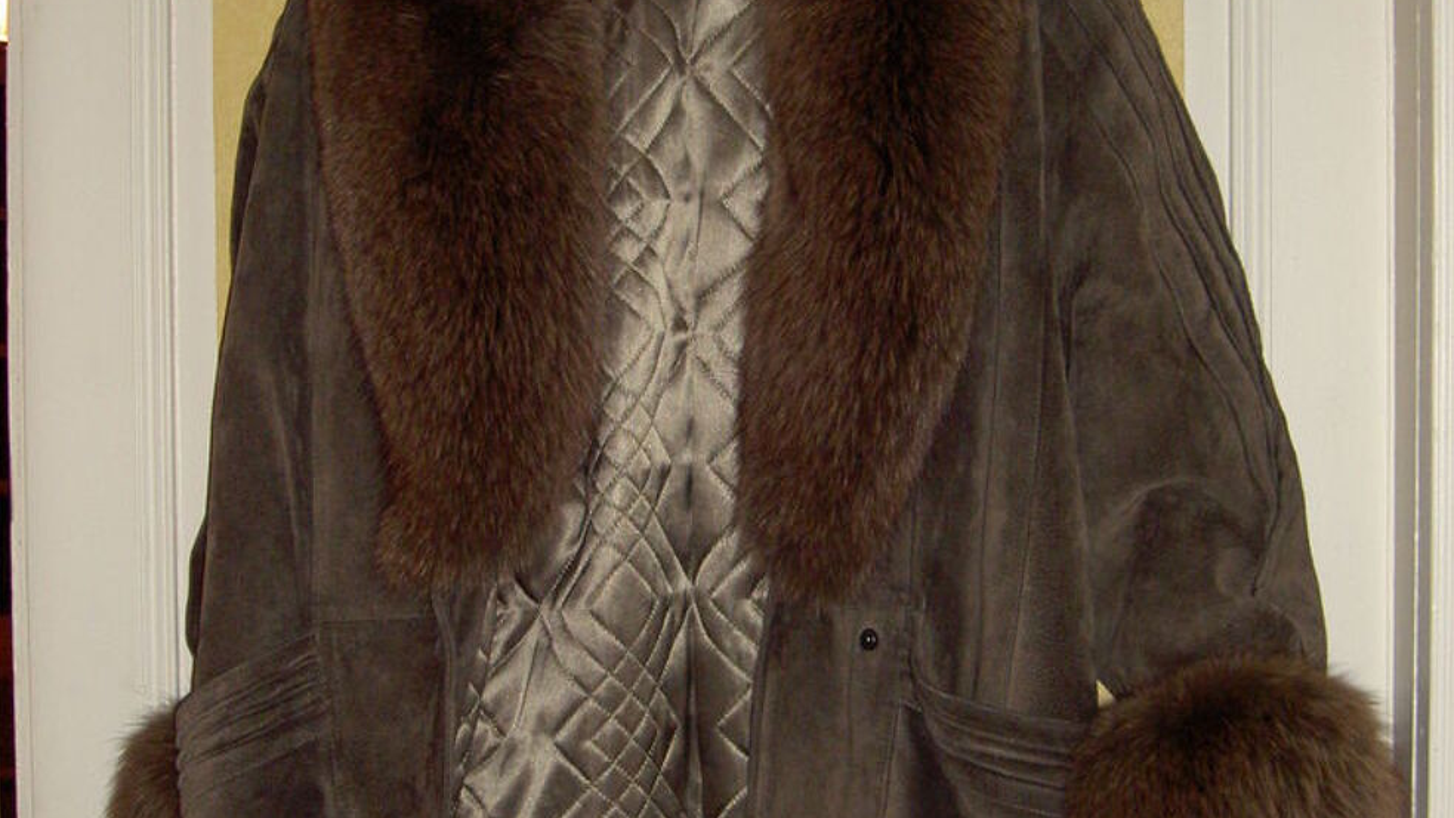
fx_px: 2506
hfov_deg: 32.4
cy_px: 422
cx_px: 716
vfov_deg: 18.5
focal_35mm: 65
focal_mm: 9
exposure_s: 1/60
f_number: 2.9
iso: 200
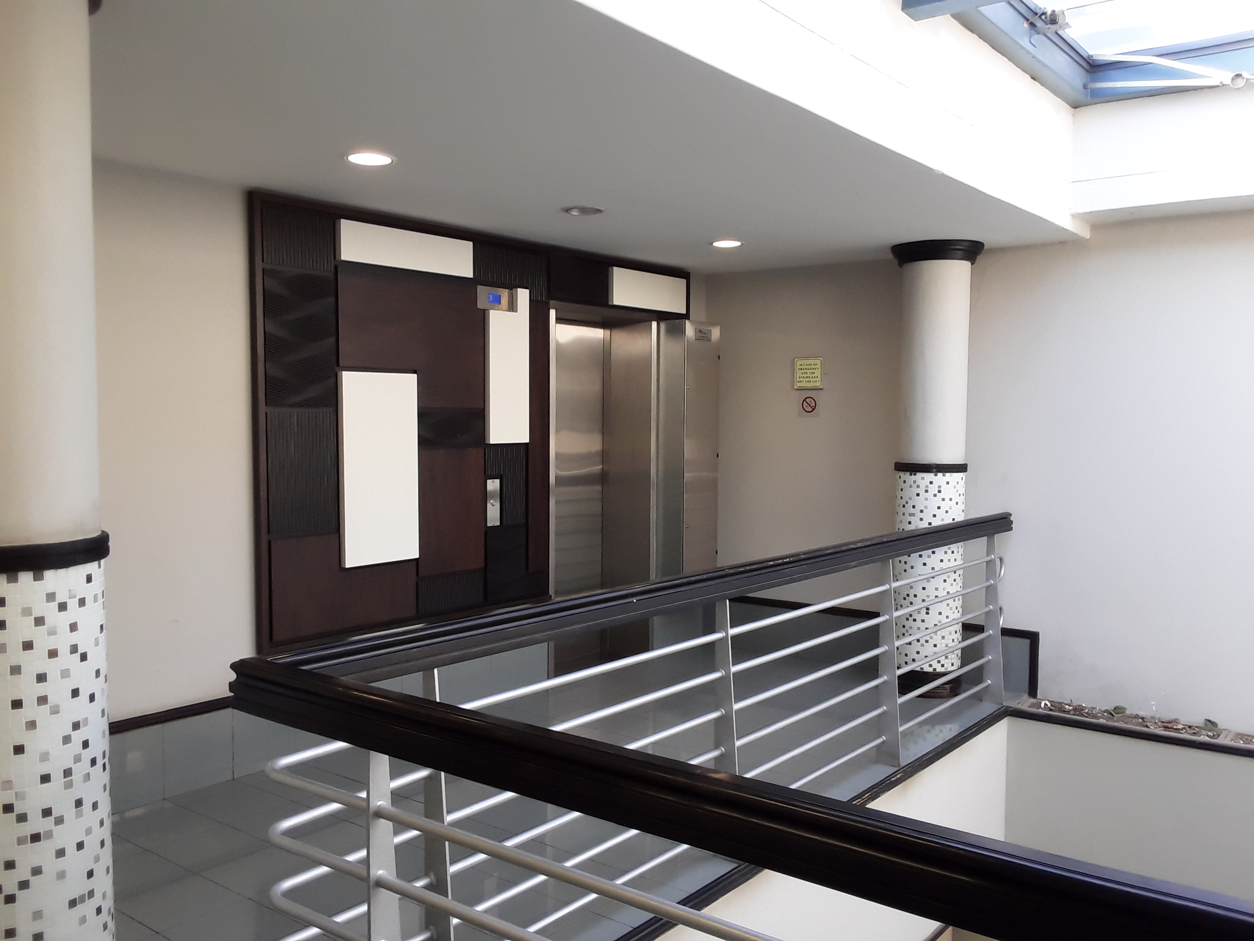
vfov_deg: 46.8
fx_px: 1087
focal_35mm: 30
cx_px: 627
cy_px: 470
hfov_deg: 60.0
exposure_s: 1/50
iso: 80
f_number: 1.9
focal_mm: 2.2
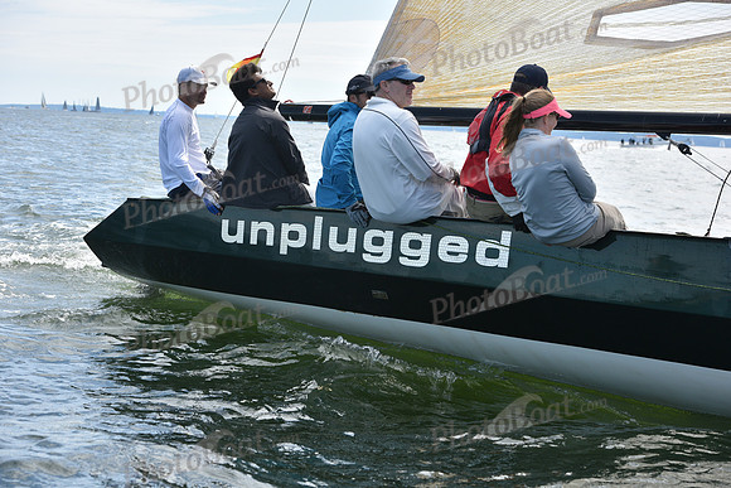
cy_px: 244
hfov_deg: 28.8
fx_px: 1422
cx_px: 366
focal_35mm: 70
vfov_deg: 19.5
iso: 320
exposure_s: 1/1000
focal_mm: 70
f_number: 6.3
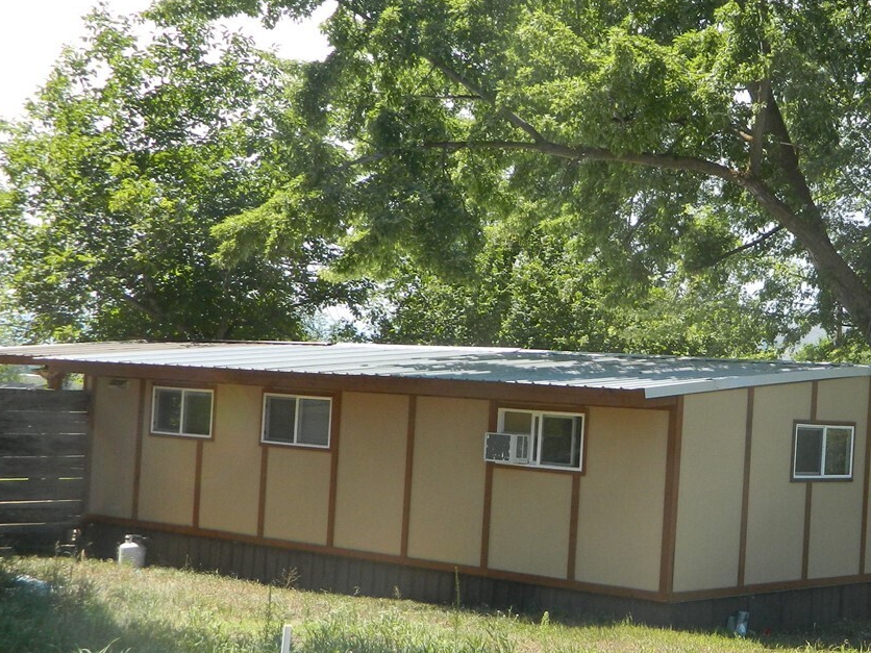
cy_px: 398
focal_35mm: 67
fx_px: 1686
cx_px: 754
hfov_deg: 28.1
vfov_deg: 21.9
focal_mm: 6.2
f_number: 3.3
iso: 110
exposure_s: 1/500
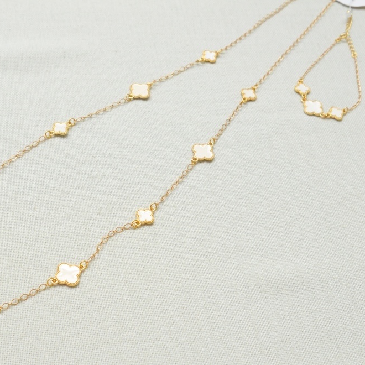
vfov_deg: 31.6
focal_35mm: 54
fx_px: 644
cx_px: 111
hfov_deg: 31.3
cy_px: 183
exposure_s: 1/250
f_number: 8
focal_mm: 28
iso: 3200
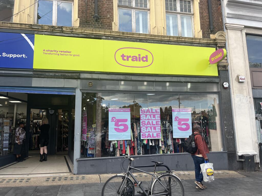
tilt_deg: +11.1
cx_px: 131
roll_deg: +1.9
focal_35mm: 26
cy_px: 98
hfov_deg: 67.3
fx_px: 197
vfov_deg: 53.1
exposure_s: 1/537
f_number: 1.6
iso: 50
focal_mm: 5.1
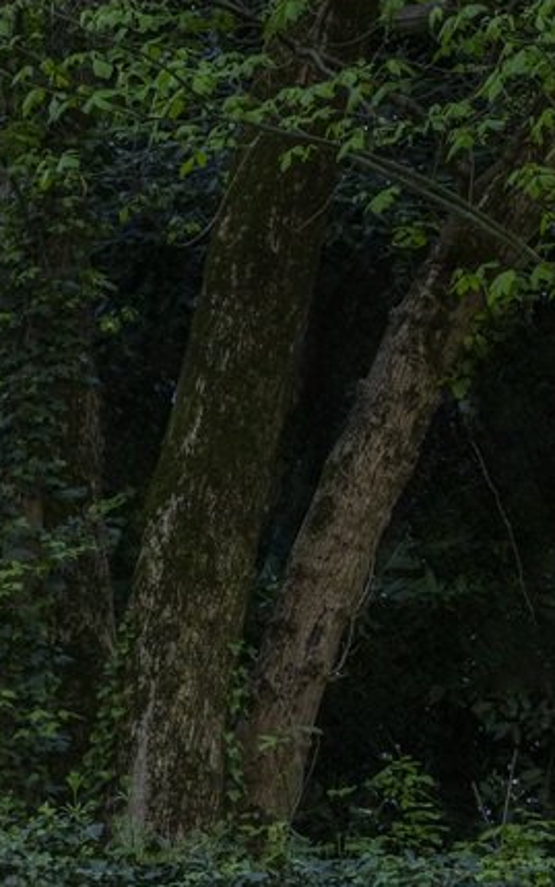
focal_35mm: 255
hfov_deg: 5.1
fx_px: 6167
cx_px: 12
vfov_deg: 8.1
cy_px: 1269
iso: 200
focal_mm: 70
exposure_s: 13
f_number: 9
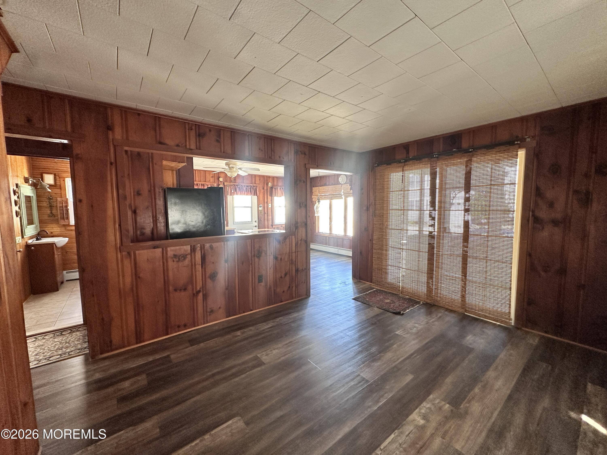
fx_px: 245
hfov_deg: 102.1
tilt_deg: -4.9
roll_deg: +1.2
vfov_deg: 85.7
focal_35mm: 14
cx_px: 304
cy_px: 228
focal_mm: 2.22
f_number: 2.2
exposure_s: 1/99
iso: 160
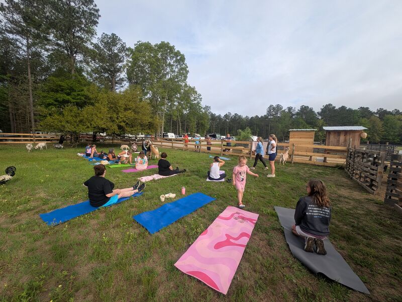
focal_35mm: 12
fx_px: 139
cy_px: 151
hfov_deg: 110.5
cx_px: 201
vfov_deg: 94.5
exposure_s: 1/747
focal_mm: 2.23
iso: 41
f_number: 1.95
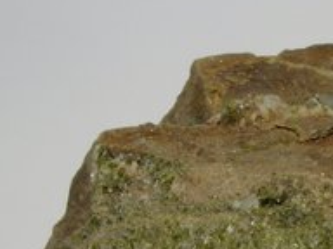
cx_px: 305
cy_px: 239
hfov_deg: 24.0
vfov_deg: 18.3
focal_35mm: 79
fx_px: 760
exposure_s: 1/2000
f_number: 4.3
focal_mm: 6.2
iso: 50
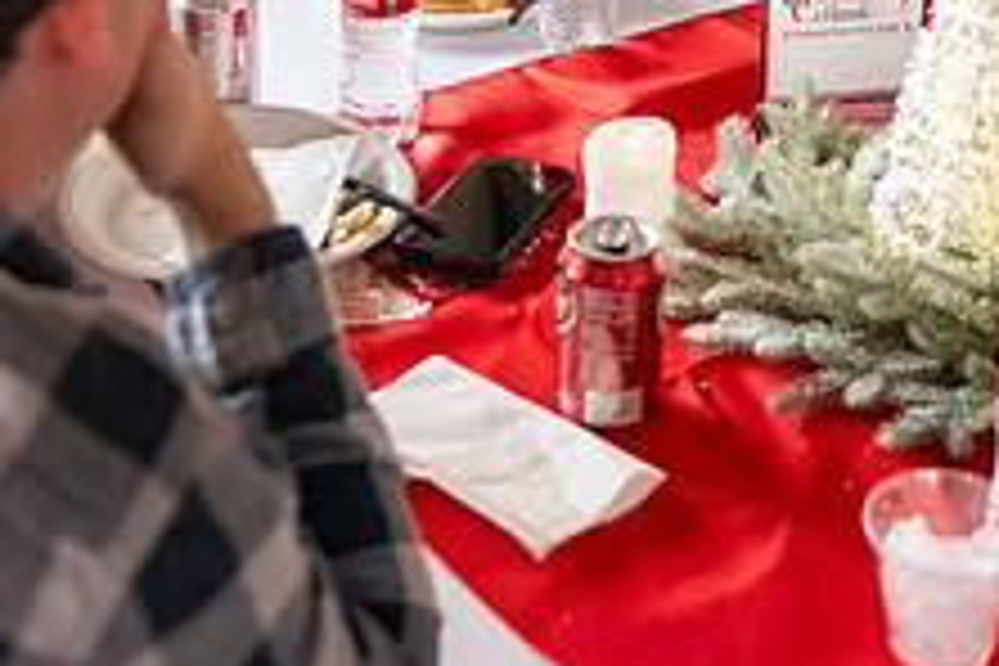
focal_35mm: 73
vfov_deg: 17.9
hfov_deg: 27.7
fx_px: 2026
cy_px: -106
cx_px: 585
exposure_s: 1/320
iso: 1250
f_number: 2.8
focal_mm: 28
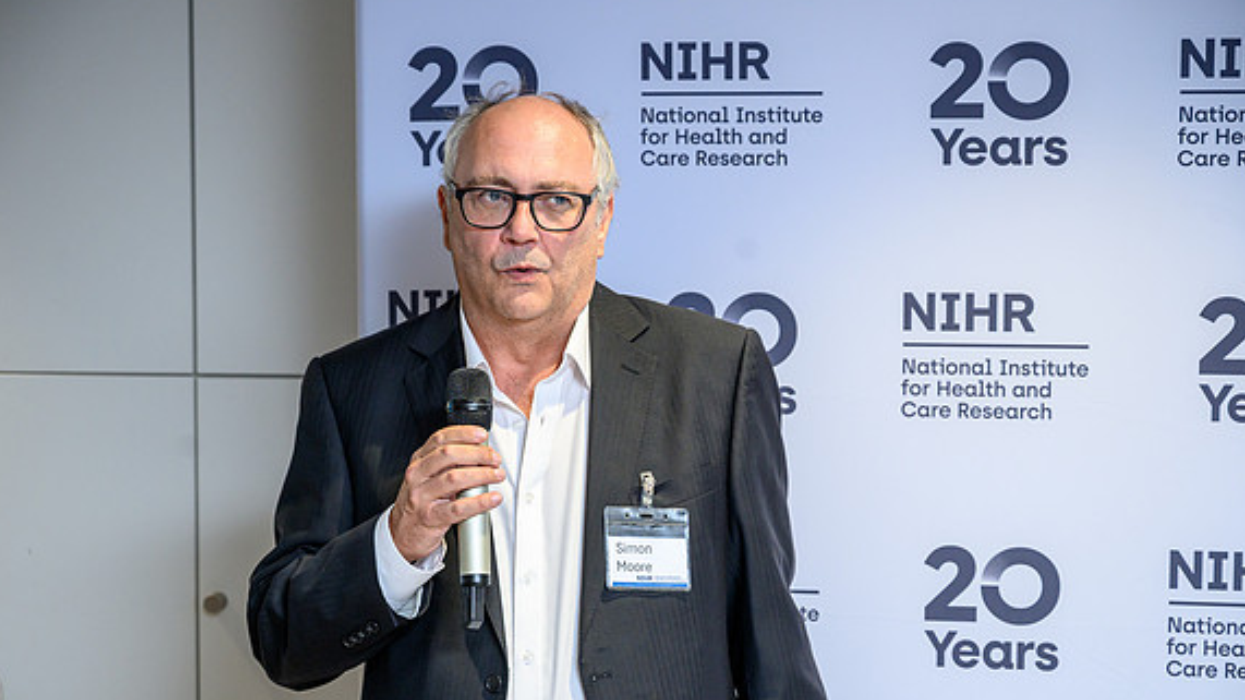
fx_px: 2509
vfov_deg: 15.9
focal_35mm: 76
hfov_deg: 27.9
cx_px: 626
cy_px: 407
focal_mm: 70
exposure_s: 1/200
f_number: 4.5
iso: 1250
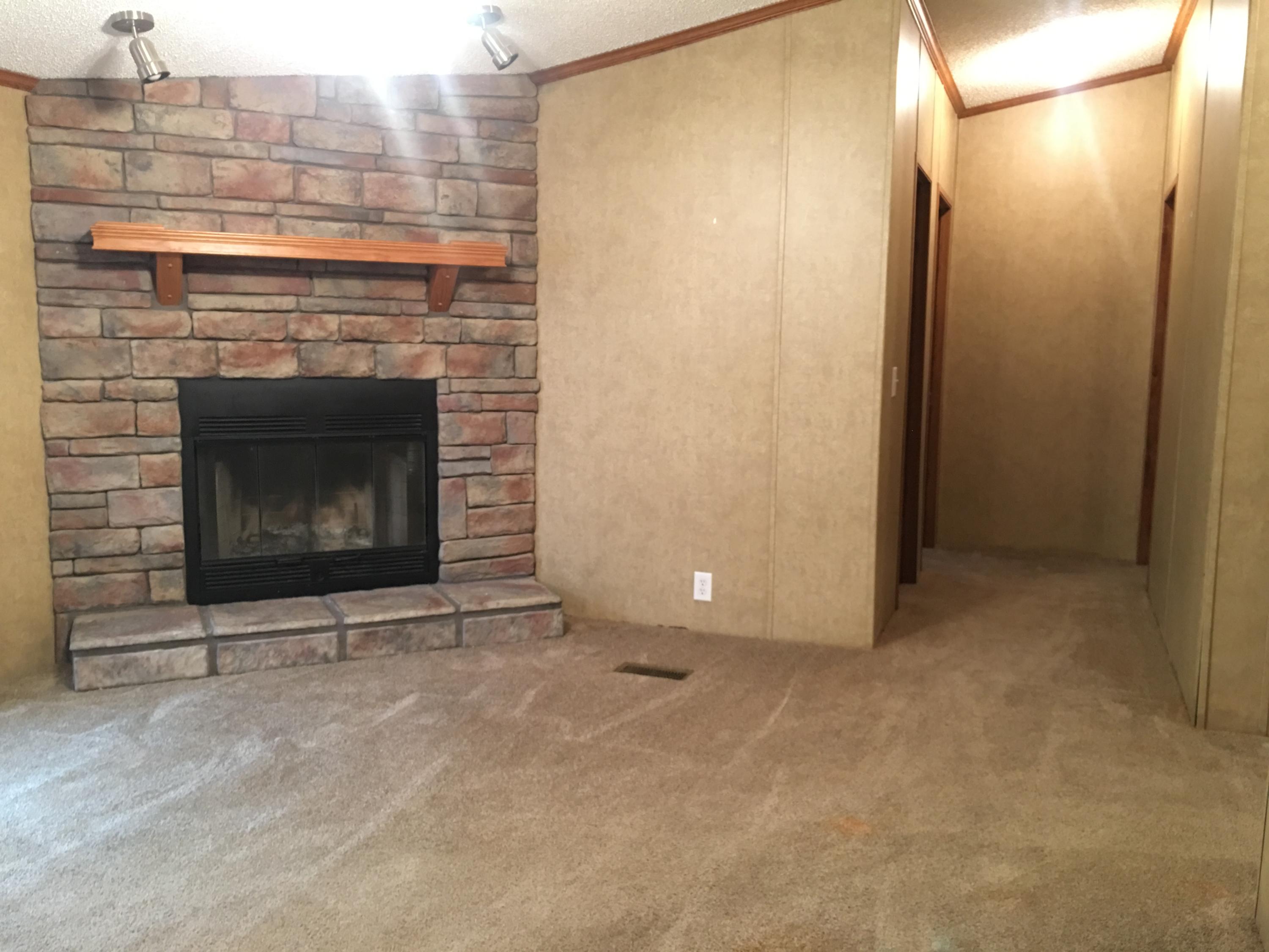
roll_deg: -1.0
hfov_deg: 61.7
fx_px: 1063
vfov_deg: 48.2
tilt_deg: -5.7
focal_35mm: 29
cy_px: 476
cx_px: 634
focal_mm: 4.15
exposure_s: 1/4
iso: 100
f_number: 2.2
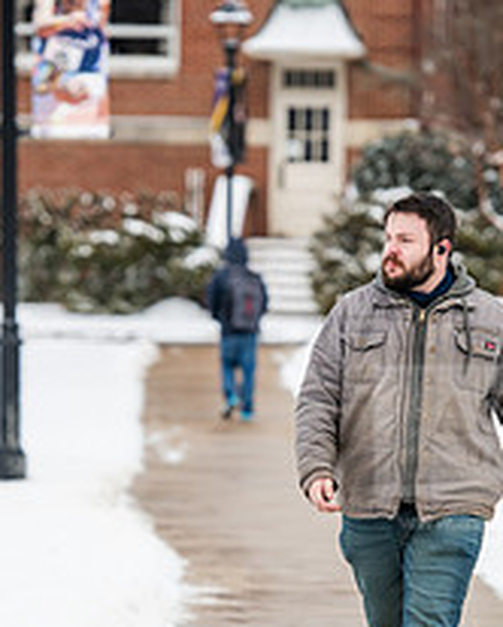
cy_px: 554
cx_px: 327
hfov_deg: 4.9
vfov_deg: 6.1
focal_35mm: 316
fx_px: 5872
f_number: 4
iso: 160
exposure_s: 1/800
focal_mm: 155
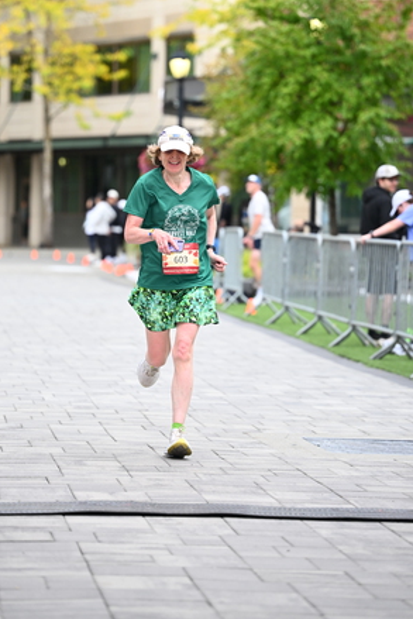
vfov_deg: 14.2
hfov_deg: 9.5
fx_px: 2476
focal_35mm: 144
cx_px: 184
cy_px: 241
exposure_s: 1/1600
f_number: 2.8
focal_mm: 115
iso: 640
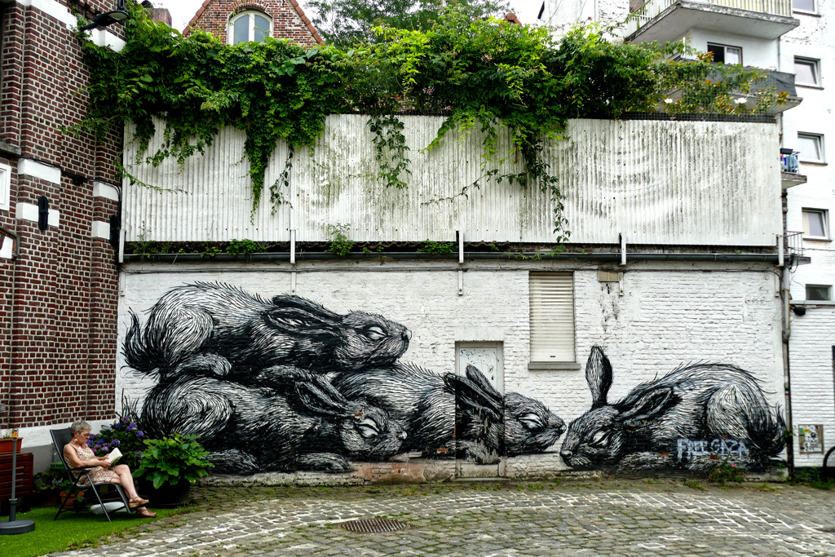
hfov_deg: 54.4
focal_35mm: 35
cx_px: 418
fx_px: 812
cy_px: 278
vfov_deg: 37.9
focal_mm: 12.6
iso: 125
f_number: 3.1
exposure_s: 1/800
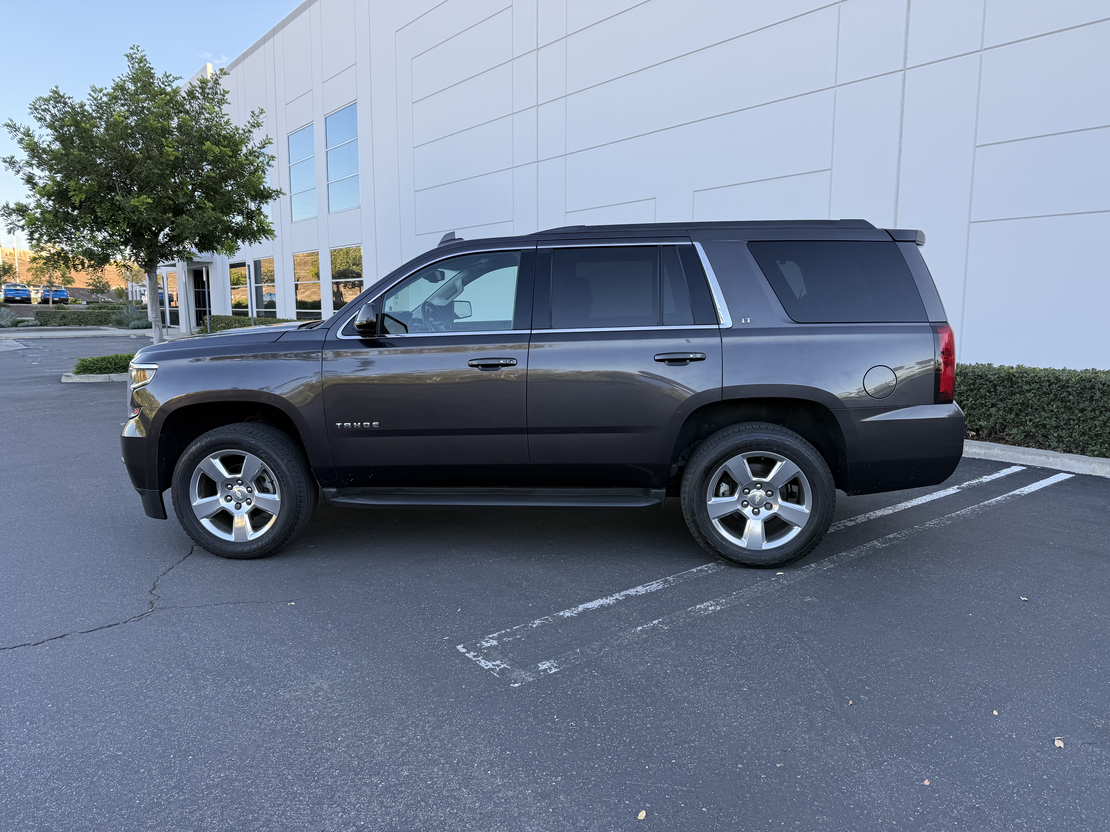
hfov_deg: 71.6
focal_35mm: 24
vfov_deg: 56.8
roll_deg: -0.1
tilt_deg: -8.1
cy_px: 416
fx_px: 770
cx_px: 555
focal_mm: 6.76
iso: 80
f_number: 1.78
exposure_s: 1/353
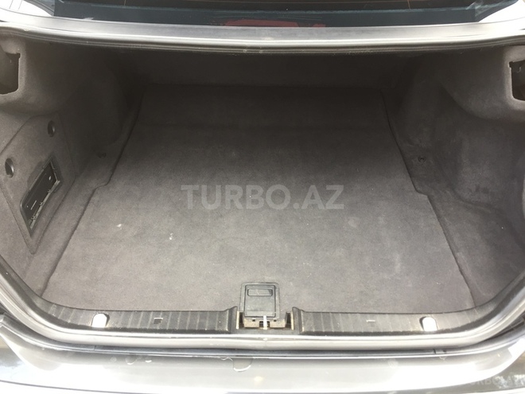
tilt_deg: -38.0
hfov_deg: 61.7
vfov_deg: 48.2
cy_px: 197
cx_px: 262
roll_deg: -1.8
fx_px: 440
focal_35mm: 29
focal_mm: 4.15
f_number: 2.2
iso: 50
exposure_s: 1/100
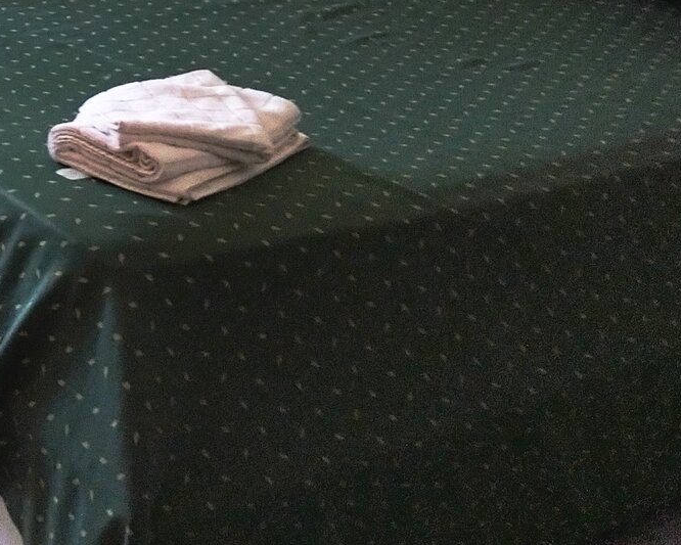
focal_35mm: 78
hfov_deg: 23.4
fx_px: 1572
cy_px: -133
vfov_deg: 18.5
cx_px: -4
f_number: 1.8
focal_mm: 6.24
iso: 501
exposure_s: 1/33.3
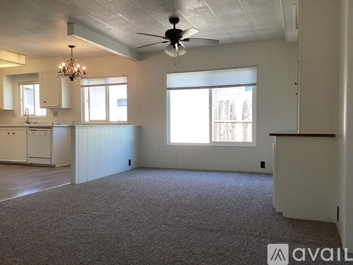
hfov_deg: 58.4
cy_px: 132
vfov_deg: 45.4
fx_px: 316
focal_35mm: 31
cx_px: 176
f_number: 2.4
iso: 80
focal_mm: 3.3
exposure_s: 1/120
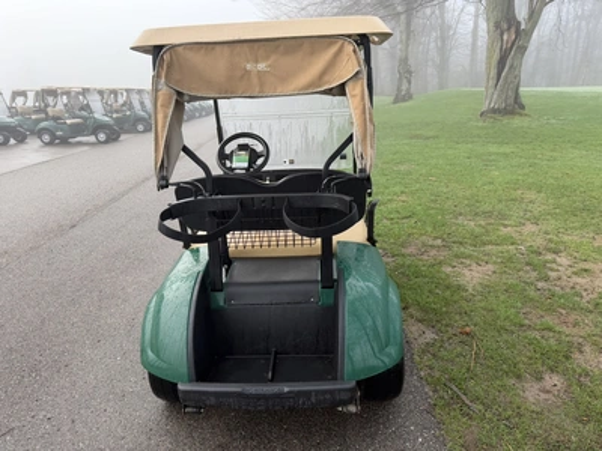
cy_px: 226
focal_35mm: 24
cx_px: 301
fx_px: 417
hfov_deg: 71.6
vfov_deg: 56.8
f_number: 1.78
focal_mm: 6.76
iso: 100
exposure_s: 1/372
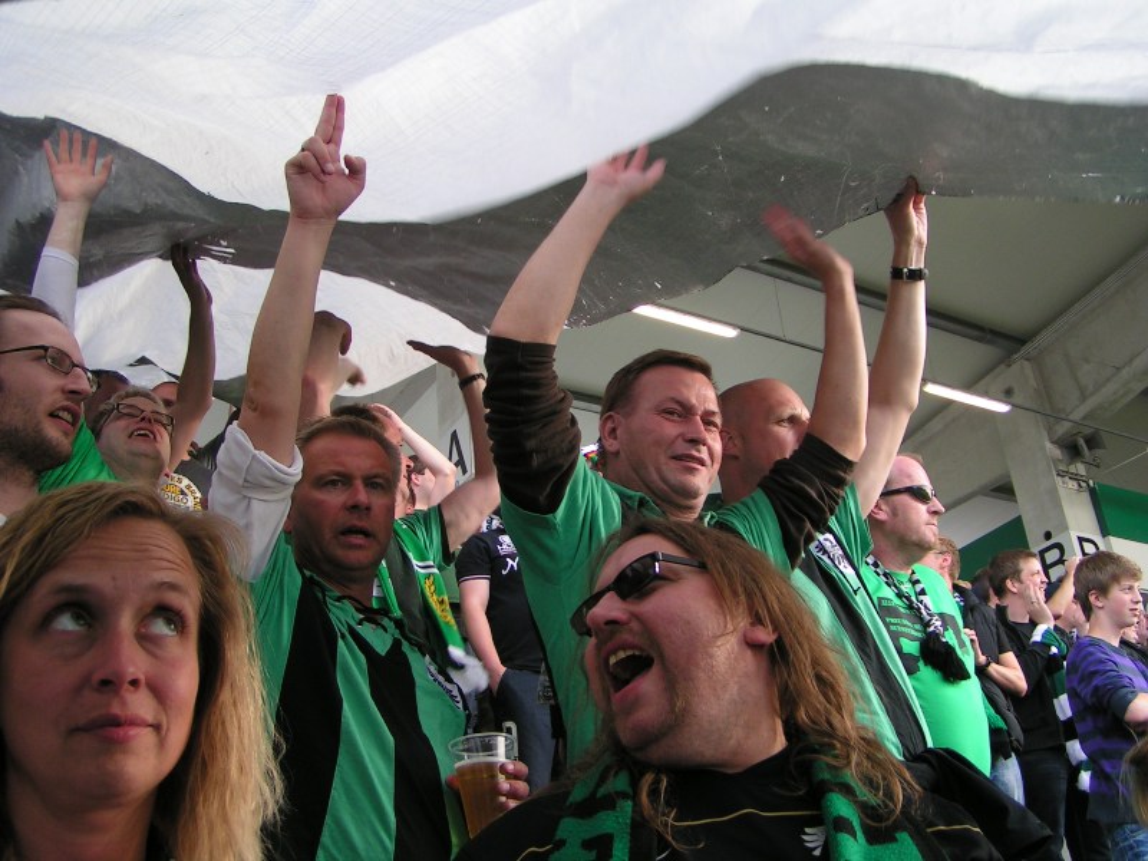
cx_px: 574
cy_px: 430
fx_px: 1260
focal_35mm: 38
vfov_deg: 37.7
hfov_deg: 49.0
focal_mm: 5.8
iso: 50
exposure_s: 1/60
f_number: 3.5
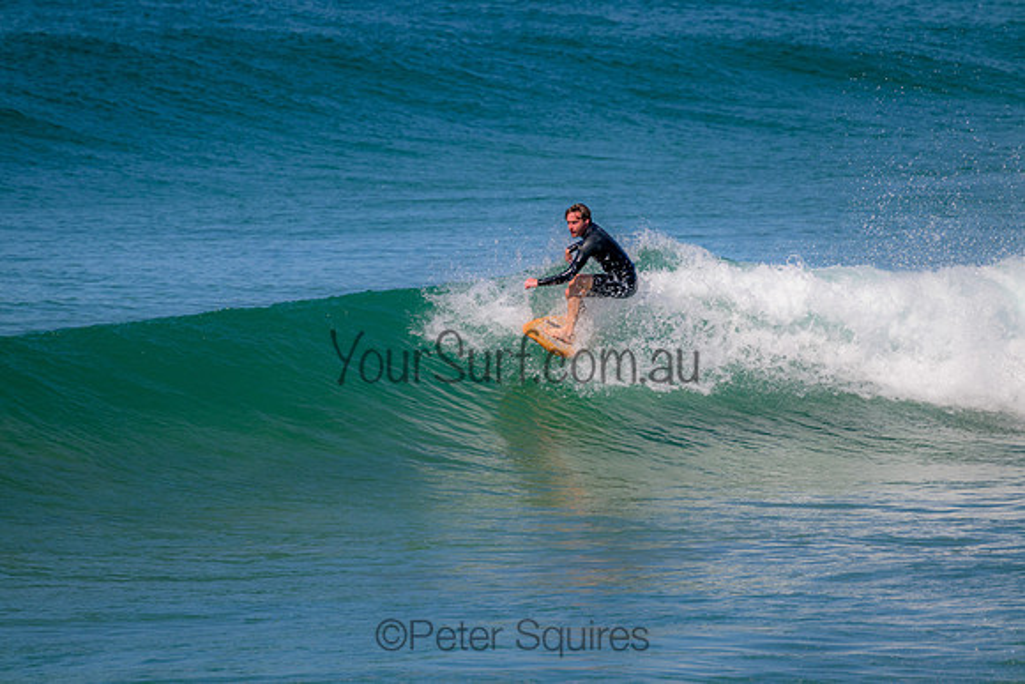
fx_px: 22782
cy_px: 342
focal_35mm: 800
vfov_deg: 1.7
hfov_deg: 2.6
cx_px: 512
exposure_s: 1/1000
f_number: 11
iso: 450
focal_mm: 800
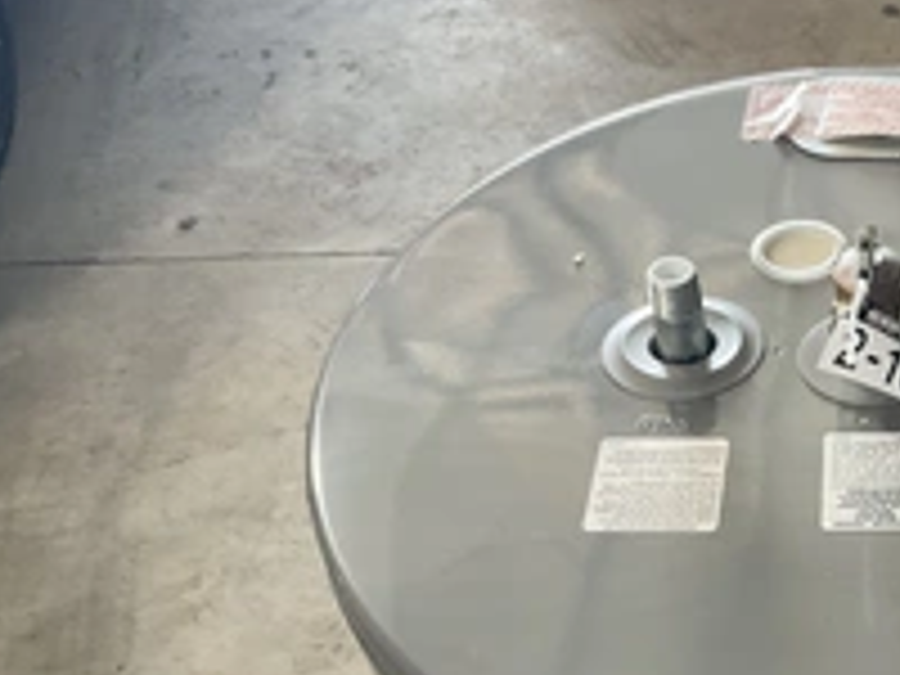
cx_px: 873
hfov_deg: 31.1
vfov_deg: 24.6
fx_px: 1508
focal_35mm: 58
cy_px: 590
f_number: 1.8
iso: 100
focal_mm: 3
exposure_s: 1/60
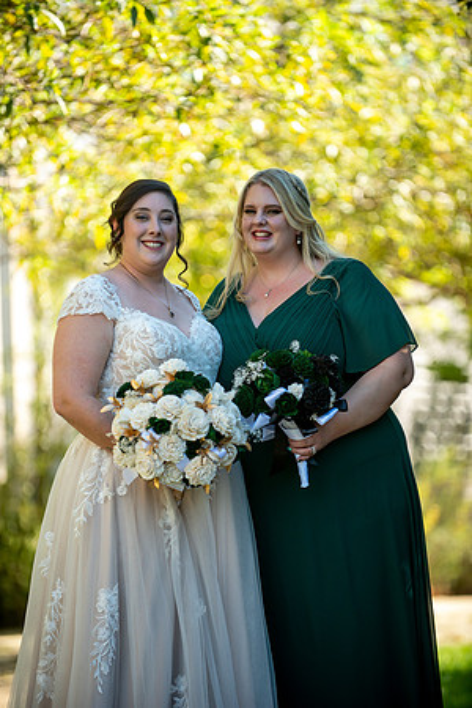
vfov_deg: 11.7
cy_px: 354
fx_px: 3441
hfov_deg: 7.8
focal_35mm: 175
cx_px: 236
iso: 400
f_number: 2.8
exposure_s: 1/1000
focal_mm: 175
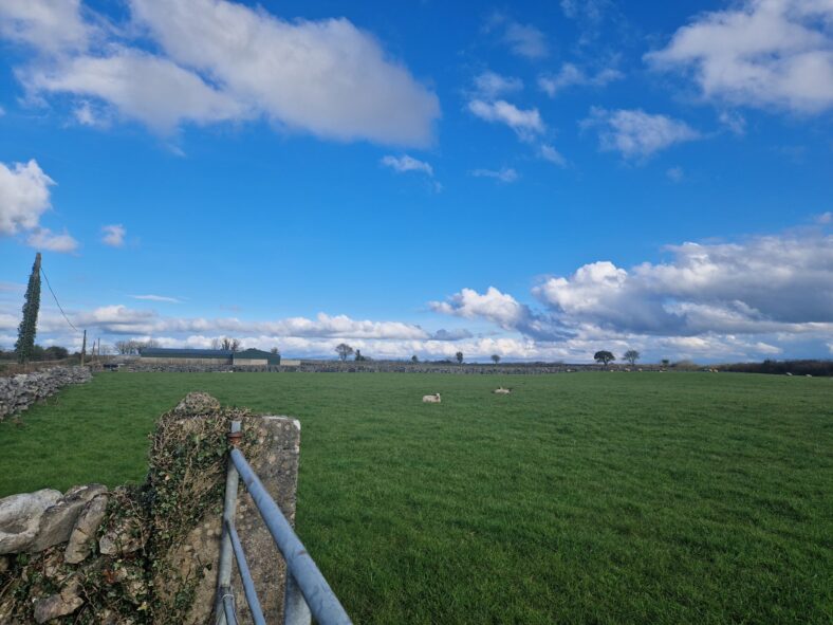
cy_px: 312
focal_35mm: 23
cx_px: 416
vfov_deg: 58.9
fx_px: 553
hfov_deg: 73.9
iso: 50
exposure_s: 1/1864
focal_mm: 5.4
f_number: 1.8
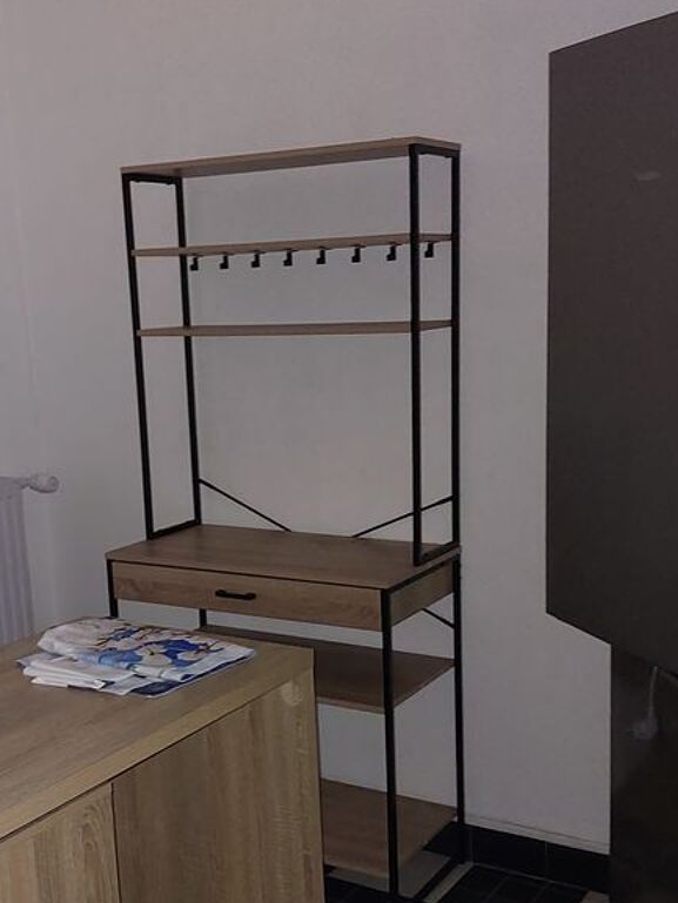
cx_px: 277
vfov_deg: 36.7
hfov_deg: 28.0
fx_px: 1358
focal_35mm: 52
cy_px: 535
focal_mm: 4.6
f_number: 1.8
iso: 400
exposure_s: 1/20
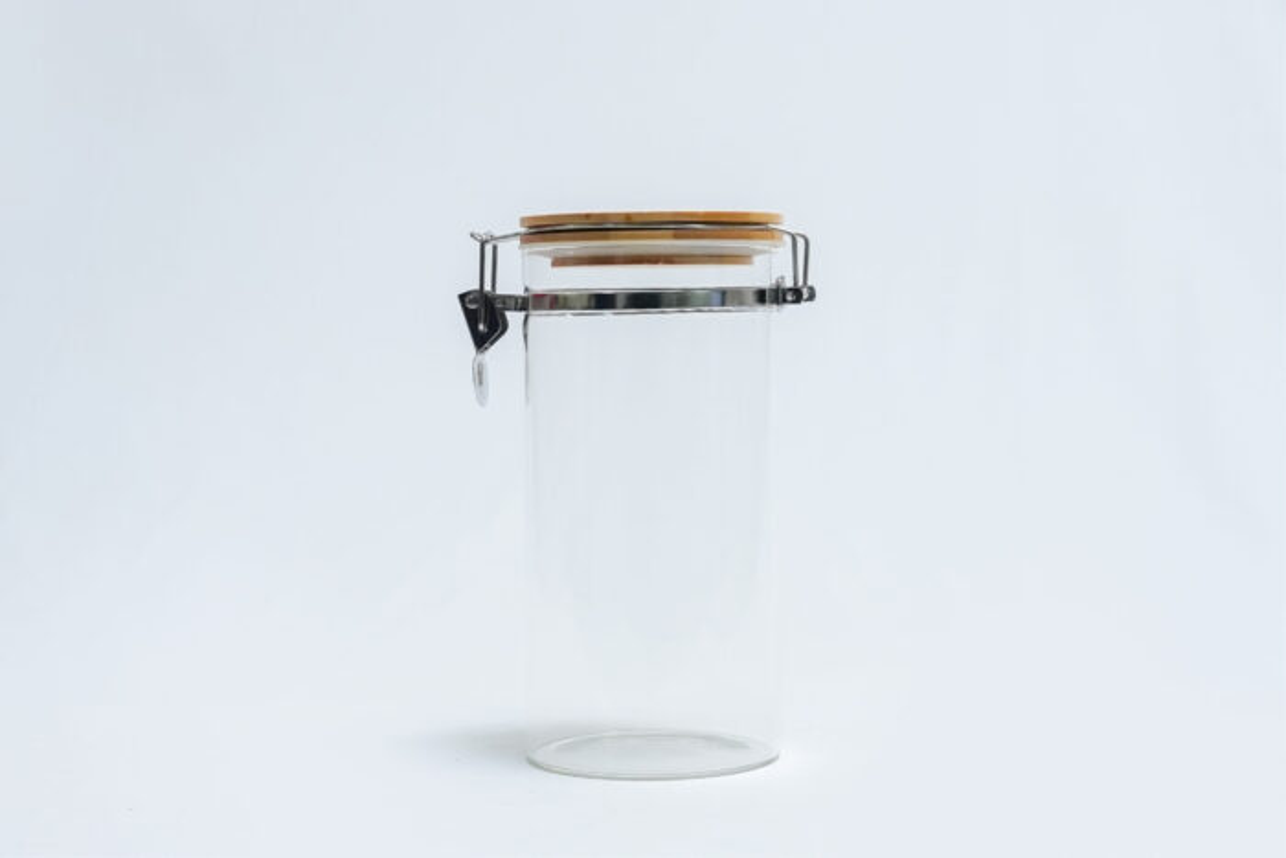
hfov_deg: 30.5
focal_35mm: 66
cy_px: 429
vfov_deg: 20.6
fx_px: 2358
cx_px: 643
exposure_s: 1/125
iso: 2500
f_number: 10
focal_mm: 44
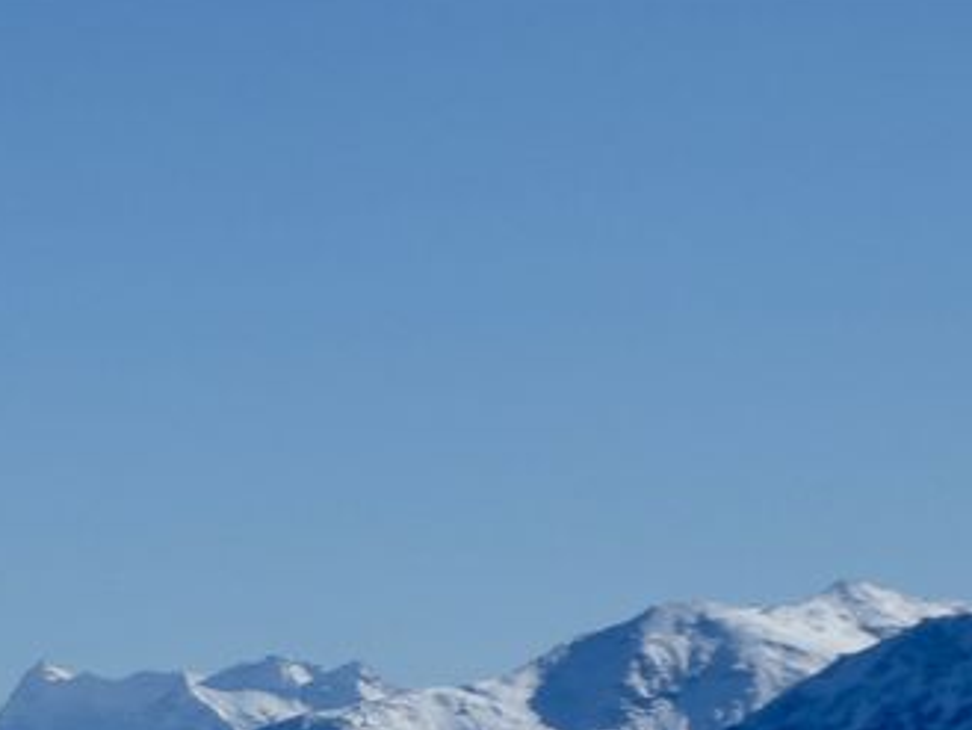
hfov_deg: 6.1
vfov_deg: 4.6
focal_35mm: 320
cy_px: 504
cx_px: -295
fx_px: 8989
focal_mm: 19
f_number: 5.1
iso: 80
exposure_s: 1/800
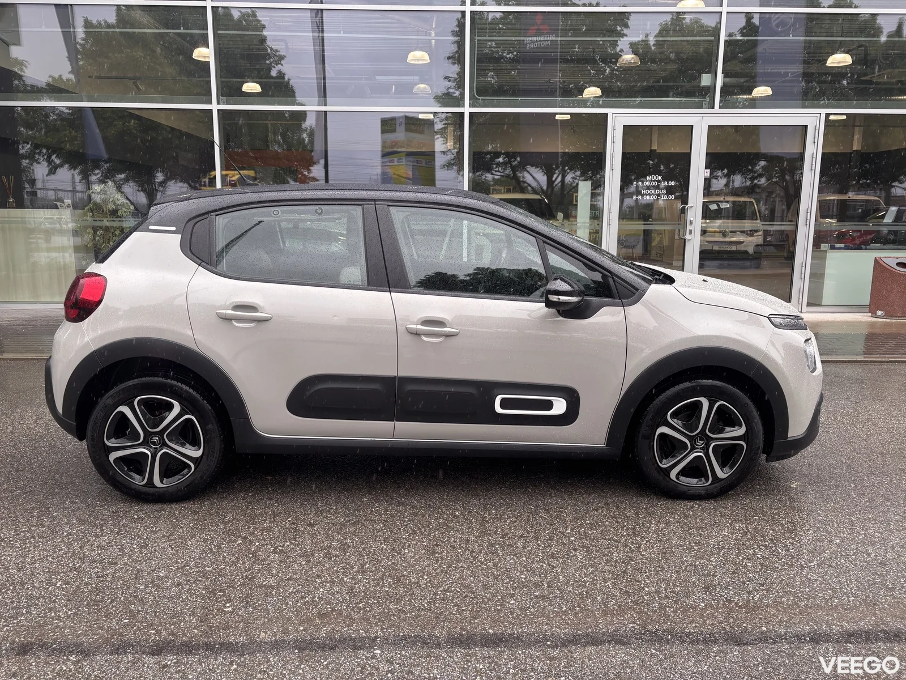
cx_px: 453
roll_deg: -0.7
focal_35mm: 26
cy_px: 340
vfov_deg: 53.1
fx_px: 680
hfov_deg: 67.3
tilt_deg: -9.0
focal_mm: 5.96
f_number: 1.6
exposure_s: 1/228
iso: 40
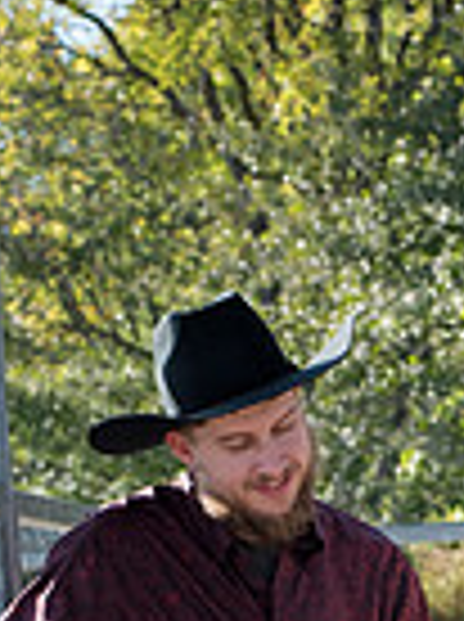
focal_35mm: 251
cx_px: 604
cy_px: 936
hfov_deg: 5.9
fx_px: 4500
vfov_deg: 7.8
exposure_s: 1/320
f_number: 8
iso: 400
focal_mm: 80
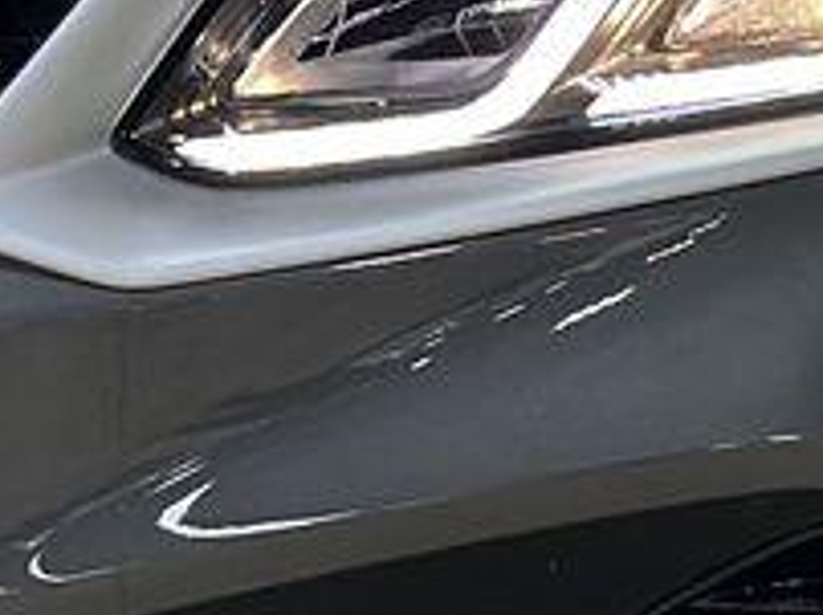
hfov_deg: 5.8
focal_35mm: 343
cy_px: 110
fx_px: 8145
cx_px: 187
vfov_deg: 4.3
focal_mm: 6.86
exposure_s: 1/100
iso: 160
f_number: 1.78
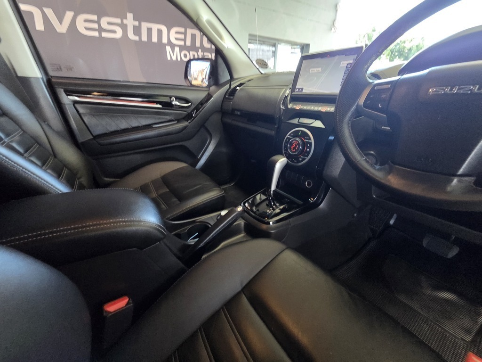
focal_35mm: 13
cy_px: 181
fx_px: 181
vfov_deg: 89.9
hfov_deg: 106.2
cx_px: 241
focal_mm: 2.2
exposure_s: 1/60
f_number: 2.2
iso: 1000
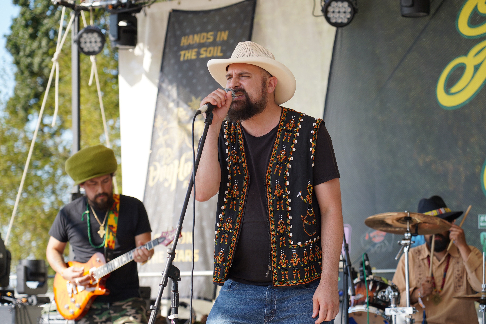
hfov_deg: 19.3
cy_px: 163
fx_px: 1431
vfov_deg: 12.9
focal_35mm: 106
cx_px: 245
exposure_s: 1/200
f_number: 4.5
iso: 100
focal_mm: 105
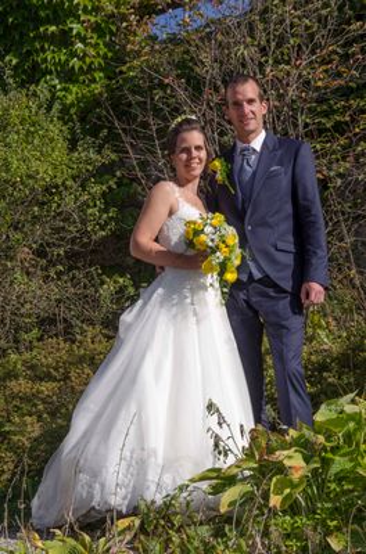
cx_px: 183
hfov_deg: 12.1
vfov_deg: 18.2
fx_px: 1728
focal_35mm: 112
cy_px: 277
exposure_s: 1/250
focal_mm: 75
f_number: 14
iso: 100
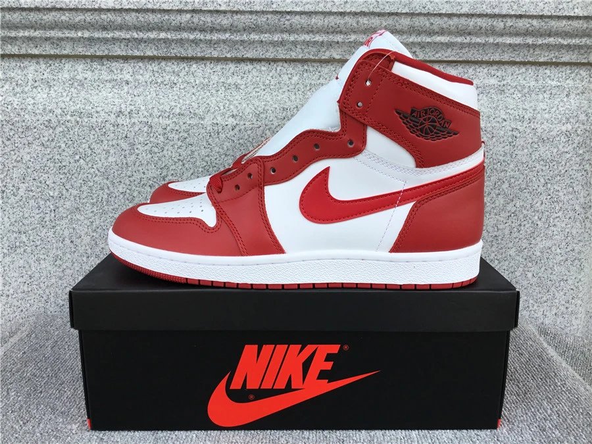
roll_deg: +0.1
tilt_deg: -13.2
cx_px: 296
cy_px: 222
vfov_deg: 45.4
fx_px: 530
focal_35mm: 31
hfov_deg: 58.4
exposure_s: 1/381
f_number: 2.4
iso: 25
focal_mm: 3.3
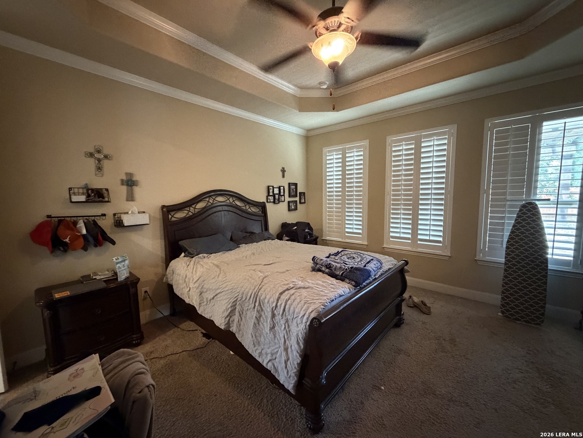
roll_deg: +0.9
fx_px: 236
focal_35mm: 14
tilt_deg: -4.6
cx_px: 292
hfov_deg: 102.1
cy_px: 219
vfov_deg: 85.7
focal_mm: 2.22
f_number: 2.2
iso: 1250
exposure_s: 1/40
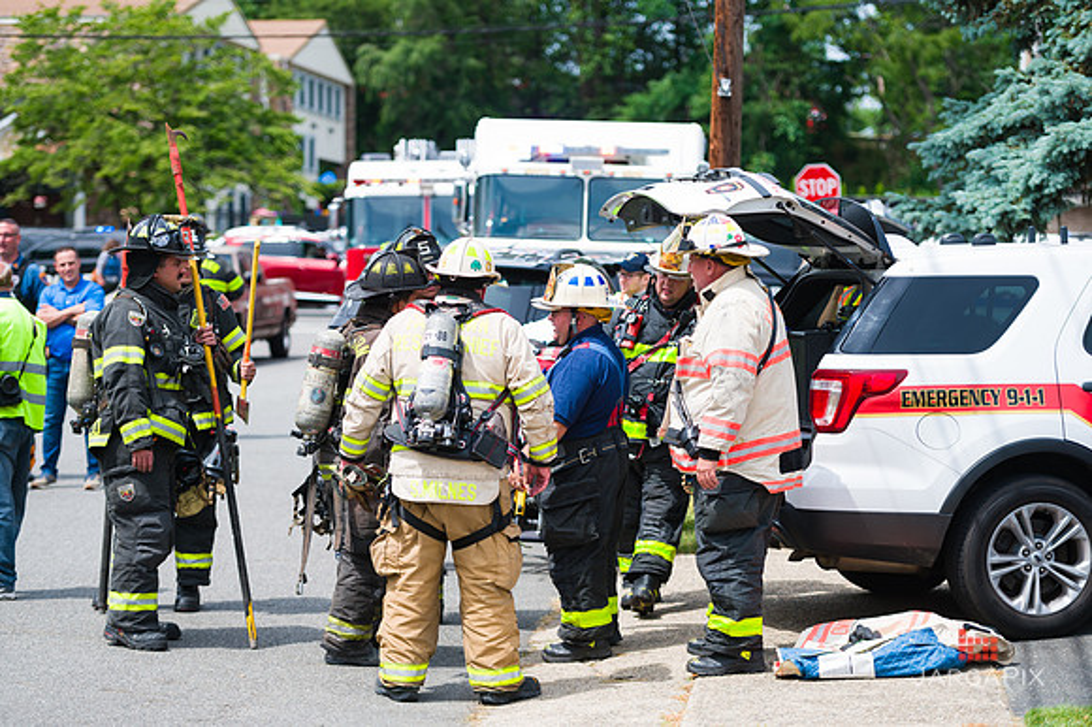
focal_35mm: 102
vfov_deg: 13.4
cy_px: 364
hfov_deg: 20.0
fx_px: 3092
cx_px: 546
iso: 200
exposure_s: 1/2000
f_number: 3.2
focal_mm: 102
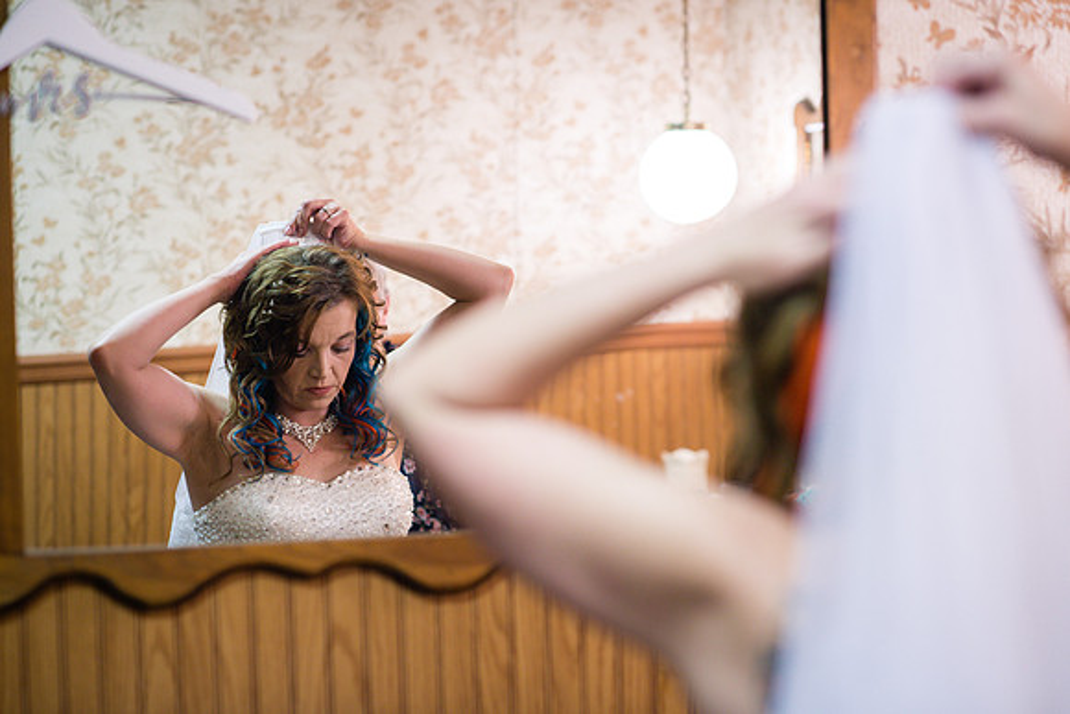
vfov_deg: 16.1
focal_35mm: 85
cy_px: 357
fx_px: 2527
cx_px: 535
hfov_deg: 23.9
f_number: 2.5
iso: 1000
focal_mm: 85
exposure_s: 1/125
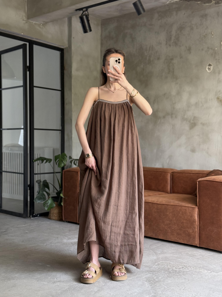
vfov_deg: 39.7
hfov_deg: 30.3
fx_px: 410
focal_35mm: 48
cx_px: 111
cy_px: 148
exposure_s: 1/69
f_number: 1.78
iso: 100
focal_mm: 6.76
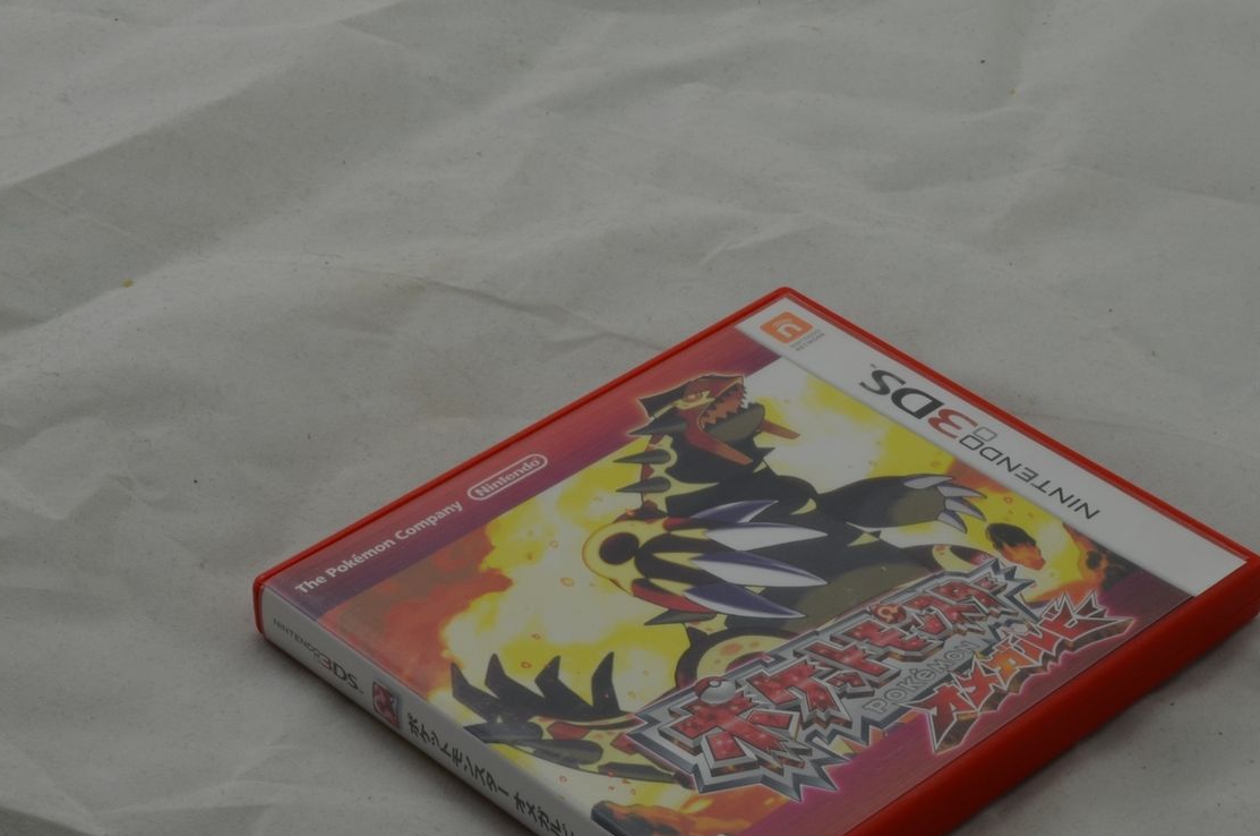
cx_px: 739
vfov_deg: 14.0
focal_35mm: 97
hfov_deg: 21.0
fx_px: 3389
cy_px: 655
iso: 100
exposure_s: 1/4
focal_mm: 40
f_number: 20
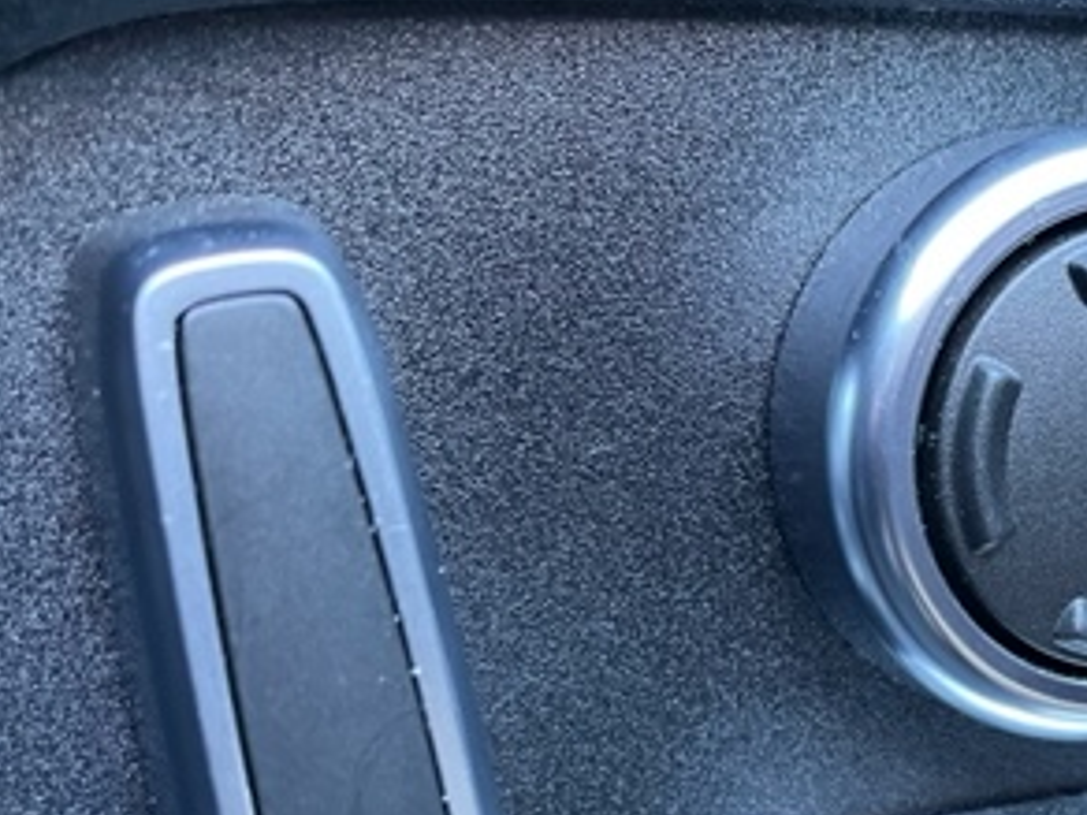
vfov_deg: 25.1
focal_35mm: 57
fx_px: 1790
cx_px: 942
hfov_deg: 32.4
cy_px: 677
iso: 500
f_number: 1.6
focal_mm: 4.2
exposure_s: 1/60
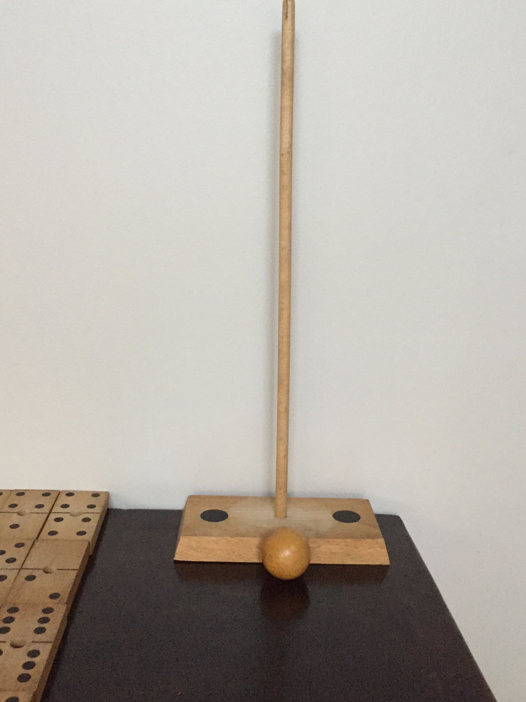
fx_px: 729
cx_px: 261
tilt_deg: -12.1
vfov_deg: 51.3
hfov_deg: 39.7
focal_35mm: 36
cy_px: 321
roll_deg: -1.7
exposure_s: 1/25
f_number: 2.2
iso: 250
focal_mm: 4.15
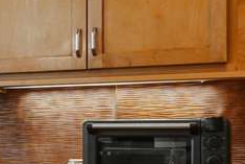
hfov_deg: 21.3
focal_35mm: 87
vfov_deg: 15.6
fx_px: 592
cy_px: 137
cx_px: -66
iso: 400
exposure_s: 1/8
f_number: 10
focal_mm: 16
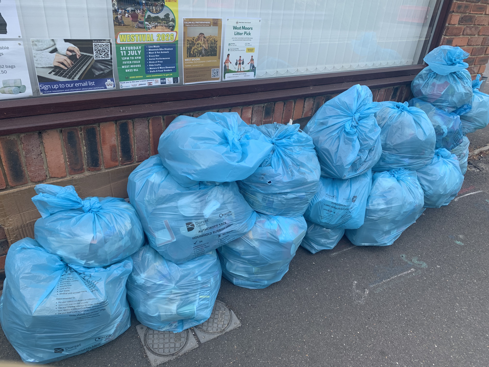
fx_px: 367
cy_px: 184
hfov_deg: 67.3
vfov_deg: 53.1
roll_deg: -5.1
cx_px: 244
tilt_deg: -30.1
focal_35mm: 26
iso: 25
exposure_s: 1/887
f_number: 1.8
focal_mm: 4.25
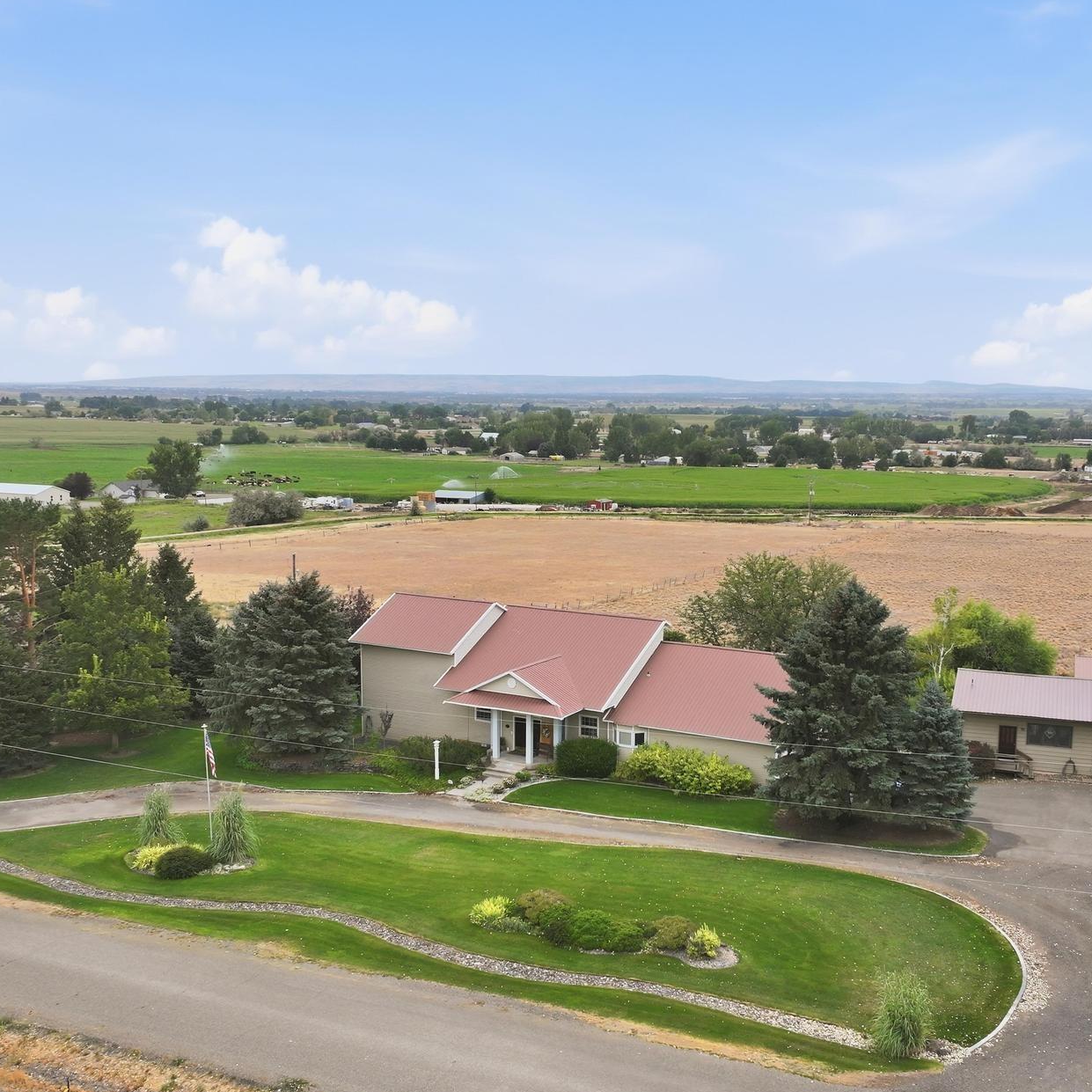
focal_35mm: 35
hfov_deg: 47.1
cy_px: 612
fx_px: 1249
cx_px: 619
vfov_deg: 47.1
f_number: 2.8
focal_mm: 12.3
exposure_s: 1/2500
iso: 220
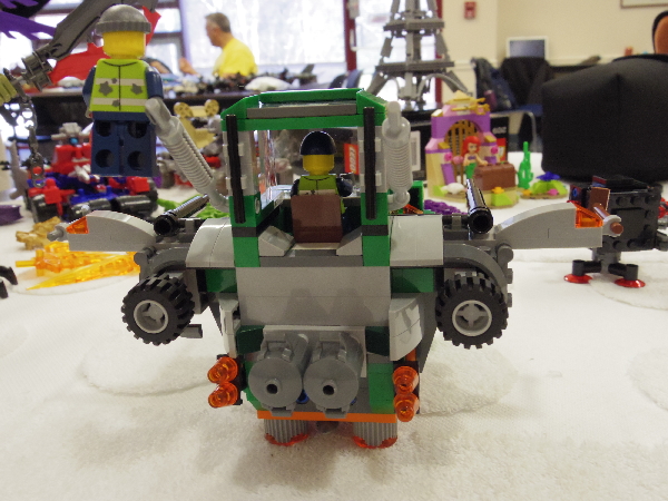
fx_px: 675
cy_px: 250
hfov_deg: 52.6
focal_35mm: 35
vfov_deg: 40.7
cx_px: 334
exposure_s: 1/60
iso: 800
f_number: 4.5
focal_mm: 6.3
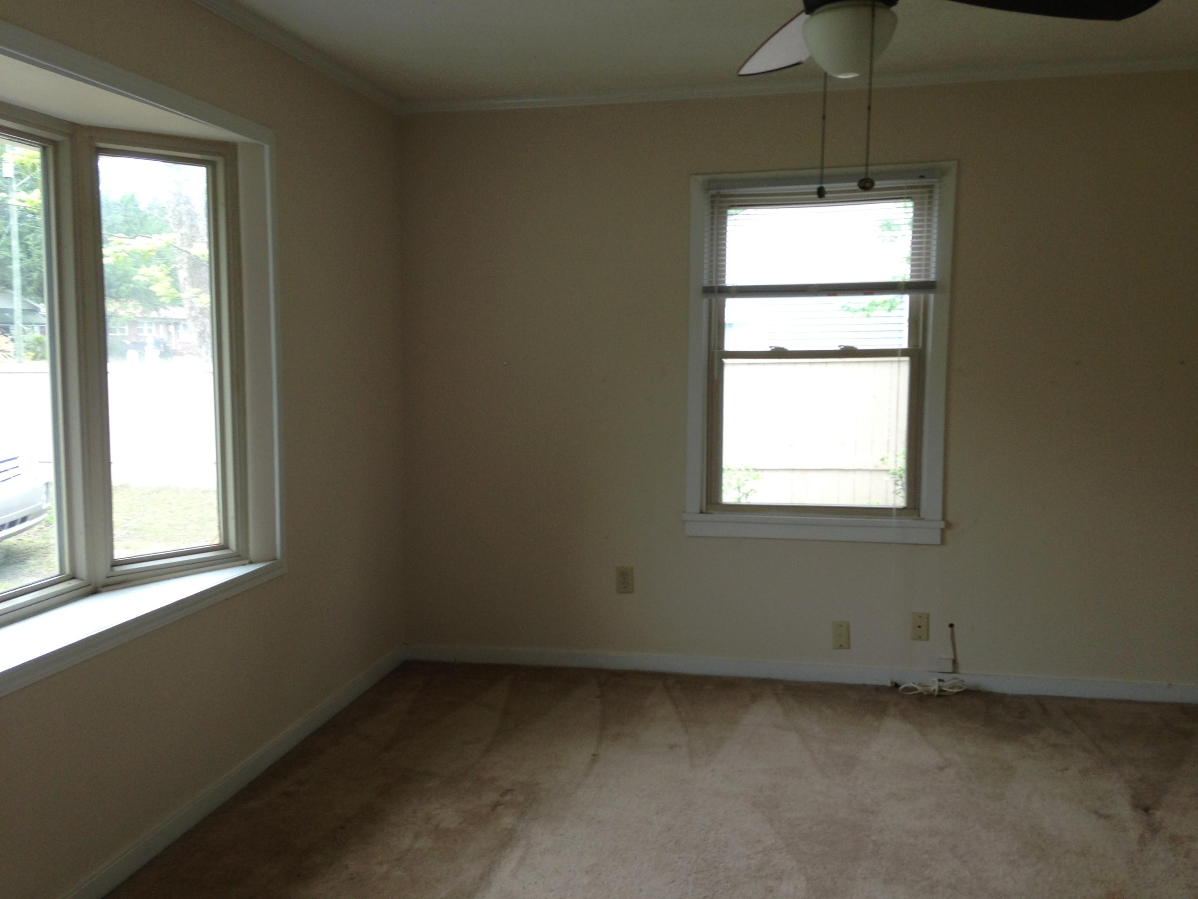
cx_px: 599
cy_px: 450
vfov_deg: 42.9
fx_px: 1142
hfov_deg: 55.4
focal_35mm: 33
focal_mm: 4.13
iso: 64
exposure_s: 1/120
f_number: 2.4
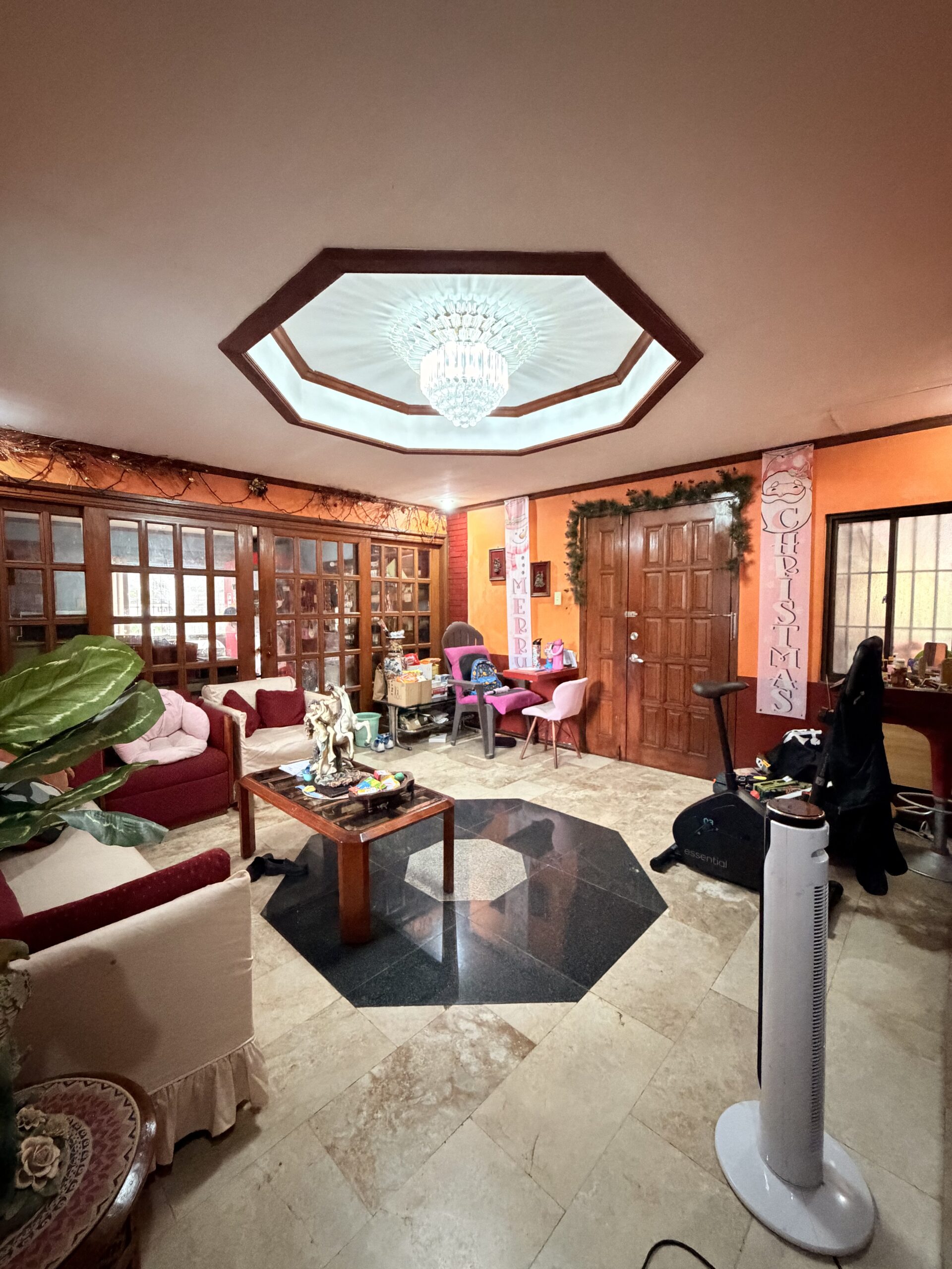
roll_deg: +0.3
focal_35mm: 14
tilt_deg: -2.7
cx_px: 476
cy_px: 634
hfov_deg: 85.7
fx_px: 513
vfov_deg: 102.1
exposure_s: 1/40
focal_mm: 2.22
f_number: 2.2
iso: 1250
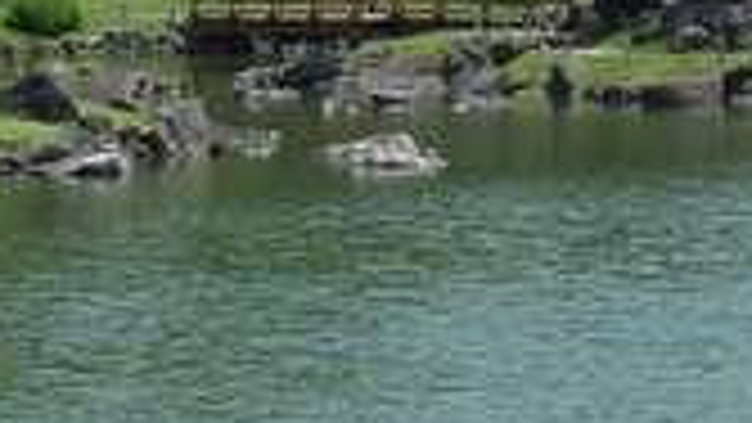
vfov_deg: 6.2
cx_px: 1135
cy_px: 135
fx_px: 3909
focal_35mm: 196
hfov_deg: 10.6
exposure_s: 1/500
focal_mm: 4.1
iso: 80
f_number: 4
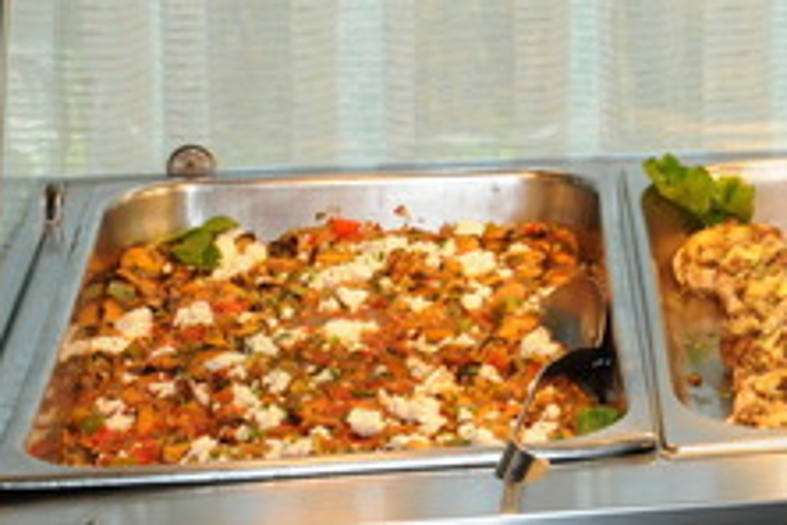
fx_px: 3541
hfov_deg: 12.1
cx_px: 1152
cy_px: -346
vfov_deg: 8.2
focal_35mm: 162
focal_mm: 30
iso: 1000
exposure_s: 1/200
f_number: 10
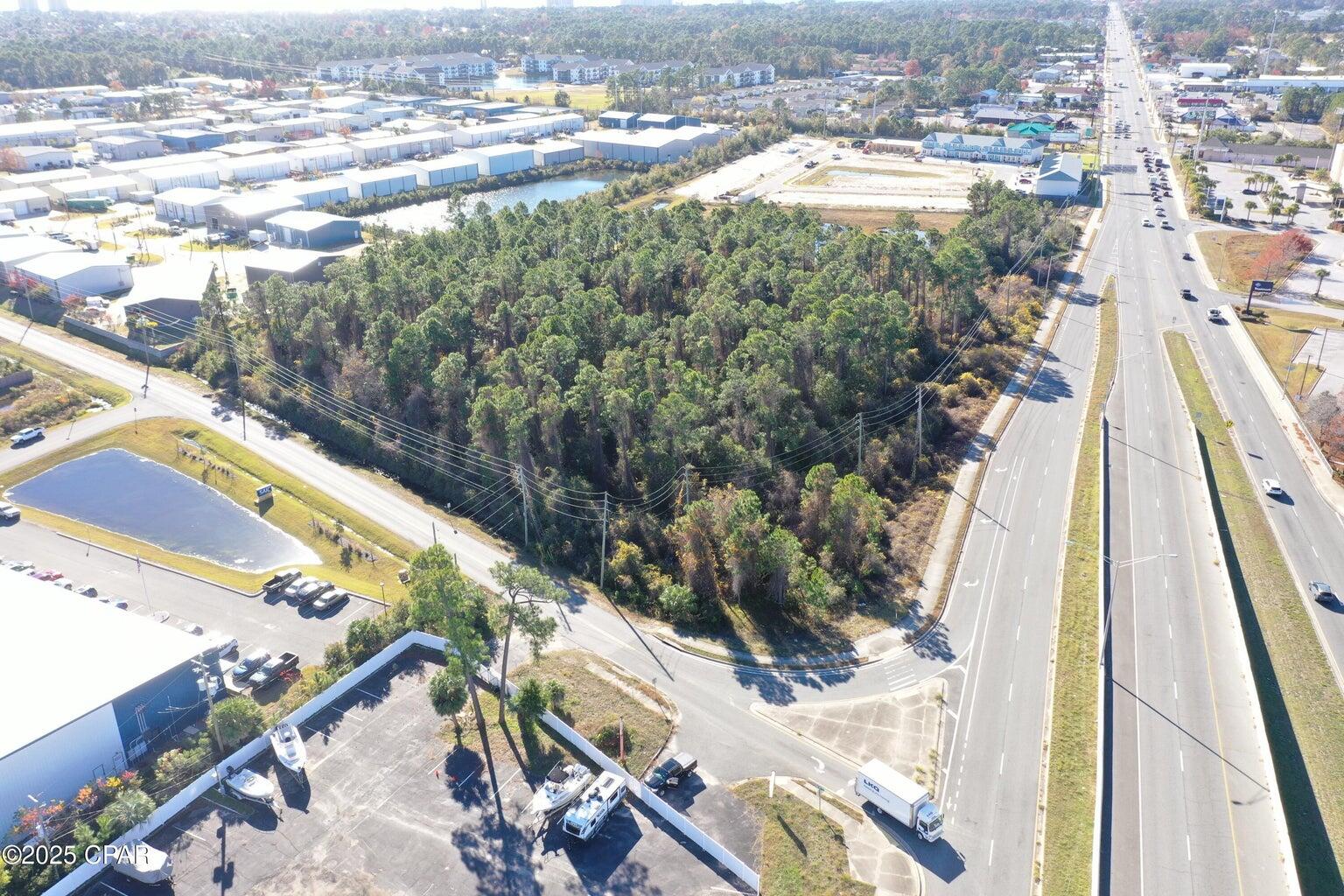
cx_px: 672
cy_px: 448
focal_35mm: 28
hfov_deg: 65.5
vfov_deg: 46.4
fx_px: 1045
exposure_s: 1/200
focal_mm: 10.26
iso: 100
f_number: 4.5
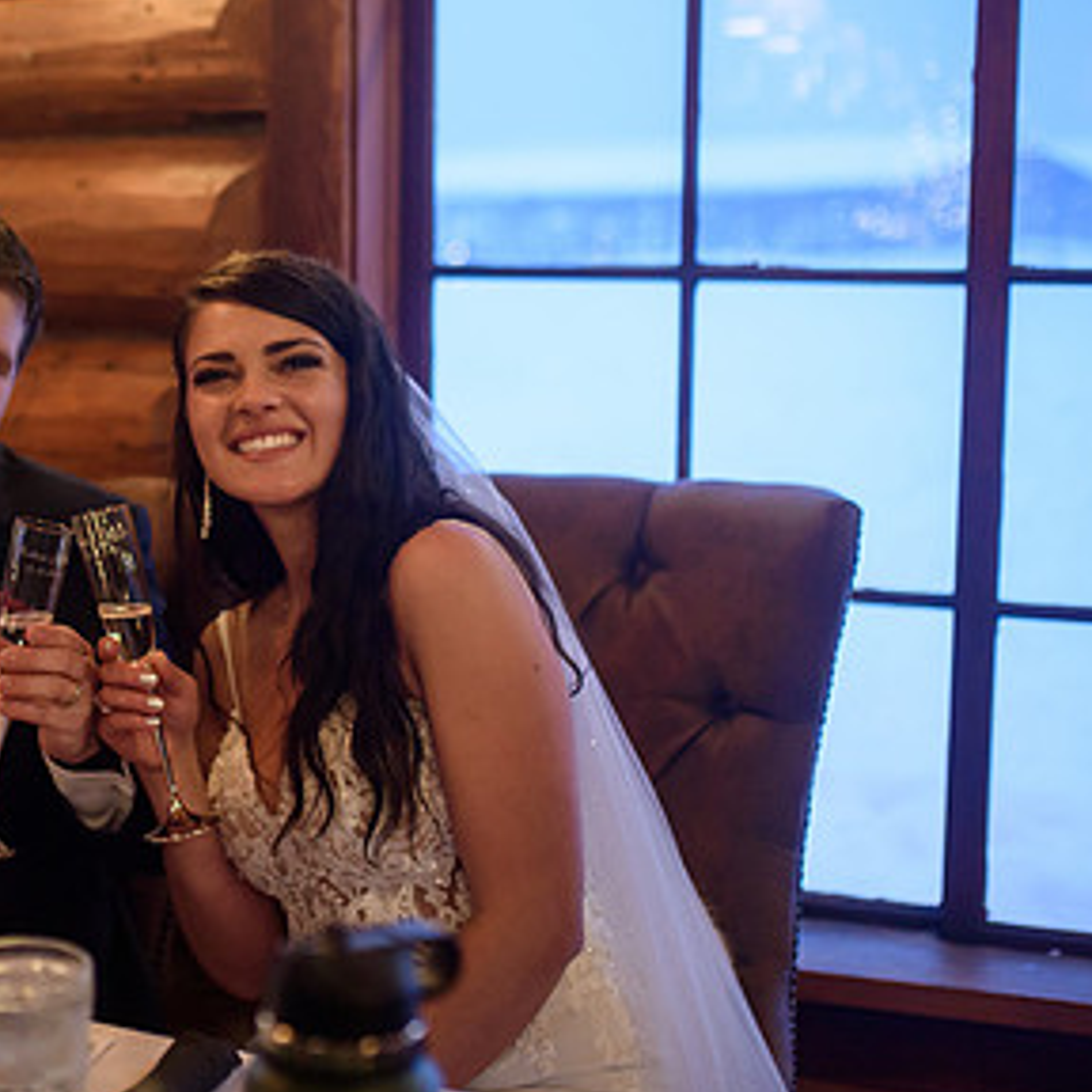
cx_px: 174
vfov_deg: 28.6
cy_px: 453
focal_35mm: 60
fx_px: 2141
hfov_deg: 27.9
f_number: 1.8
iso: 2000
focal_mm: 35
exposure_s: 1/250
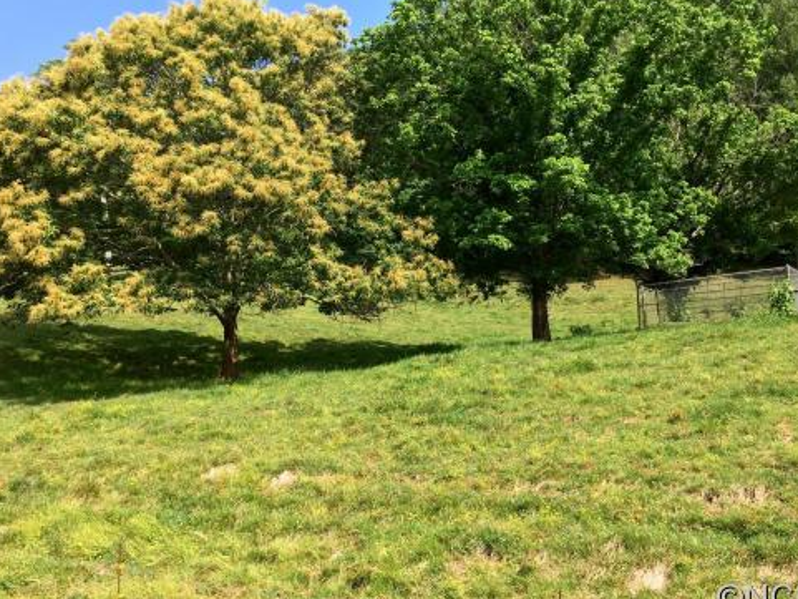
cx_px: 441
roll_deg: -1.3
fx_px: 807
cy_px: 274
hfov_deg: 52.5
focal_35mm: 35
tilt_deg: +16.7
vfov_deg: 40.7
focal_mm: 4.15
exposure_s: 1/920
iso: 32
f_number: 2.2
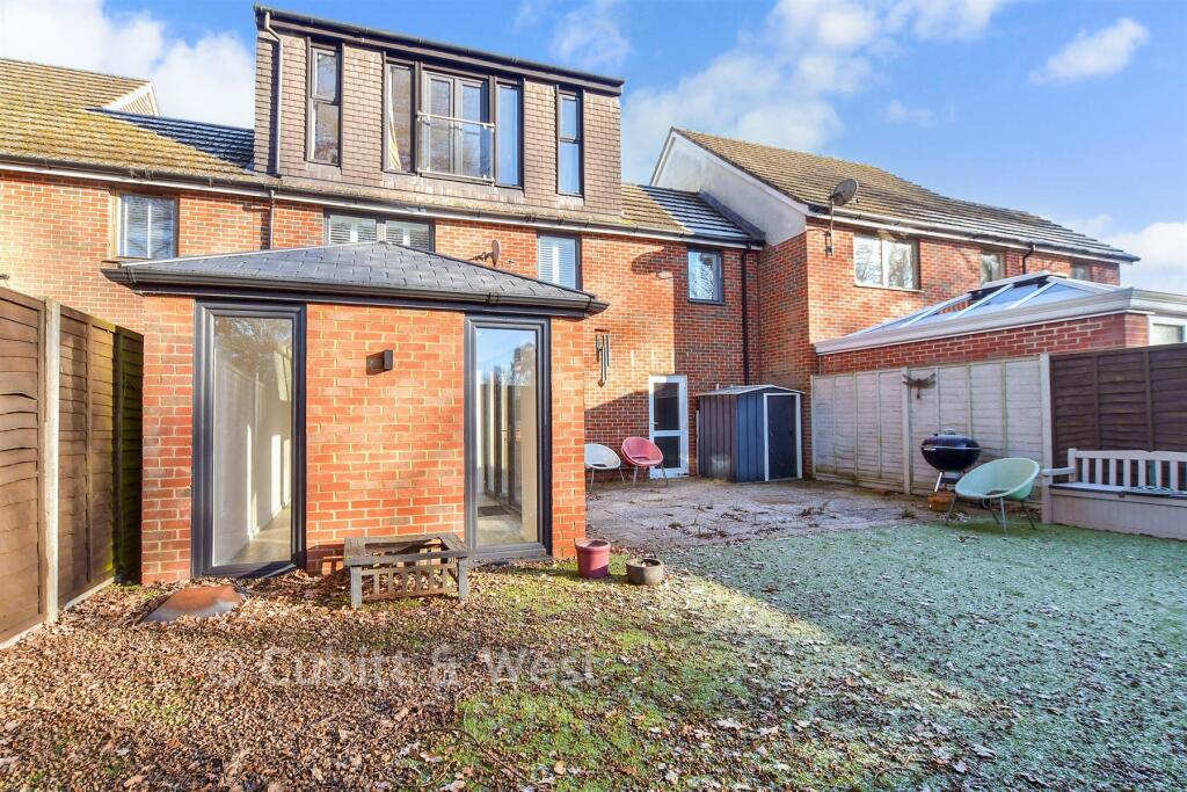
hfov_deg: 100.4
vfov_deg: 77.3
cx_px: 594
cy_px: 396
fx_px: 495
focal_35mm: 15
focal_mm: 10
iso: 250
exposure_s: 1/125
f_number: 8
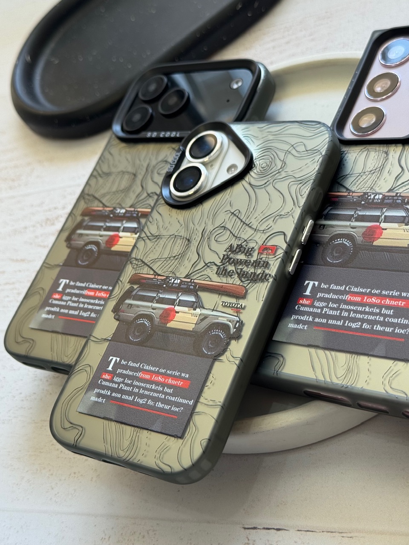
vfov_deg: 39.7
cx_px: 204
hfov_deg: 30.3
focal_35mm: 48
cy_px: 272
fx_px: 756
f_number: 1.78
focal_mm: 6.76
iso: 64
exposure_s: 1/202
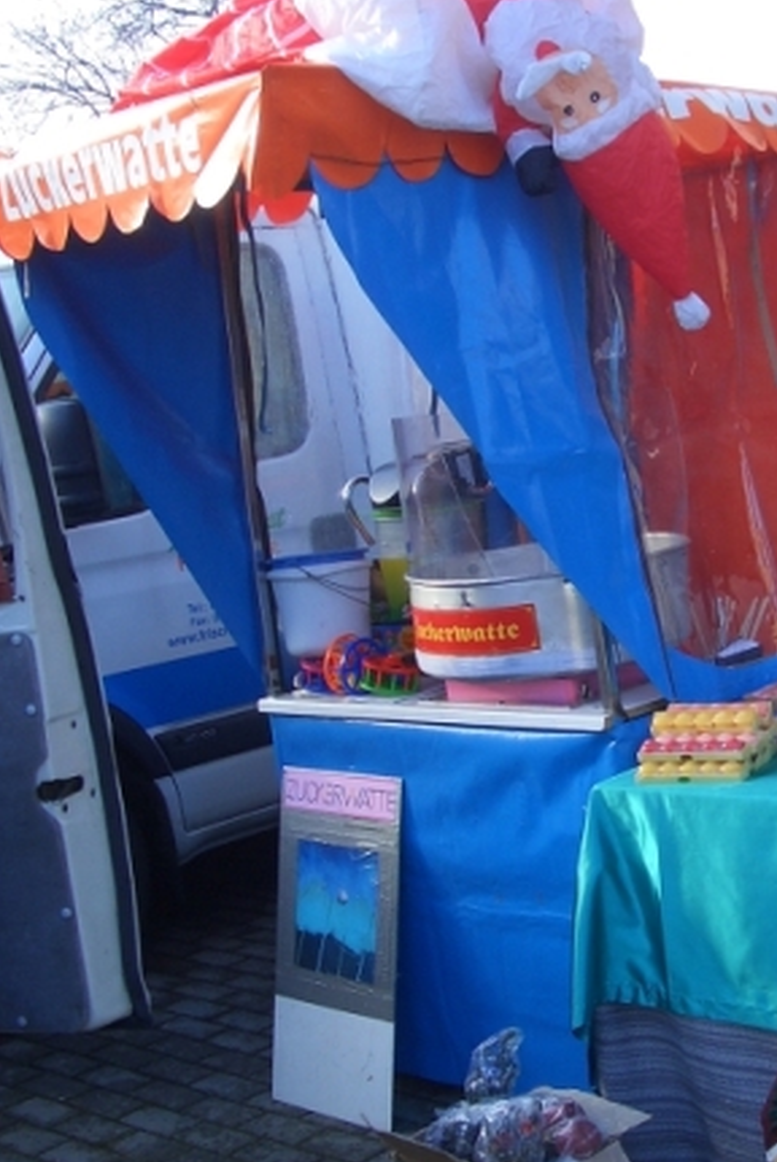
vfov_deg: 36.8
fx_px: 1745
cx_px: 769
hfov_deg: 24.0
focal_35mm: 54
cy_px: 561
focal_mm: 5.8
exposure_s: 1/125
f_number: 4.3
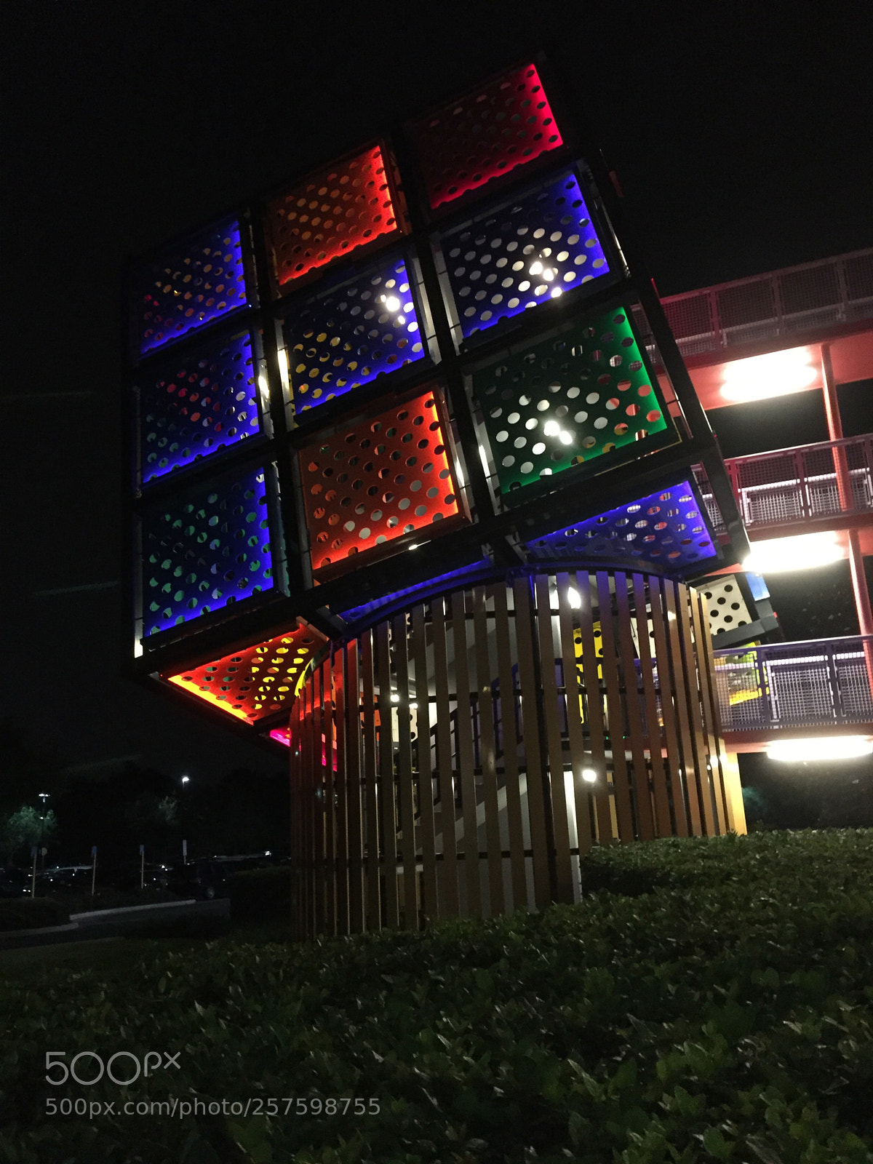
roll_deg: +3.0
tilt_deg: +15.5
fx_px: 975
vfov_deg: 61.7
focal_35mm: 29
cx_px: 436
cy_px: 582
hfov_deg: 48.2
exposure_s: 1/15
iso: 320
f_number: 2.2
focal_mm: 4.15
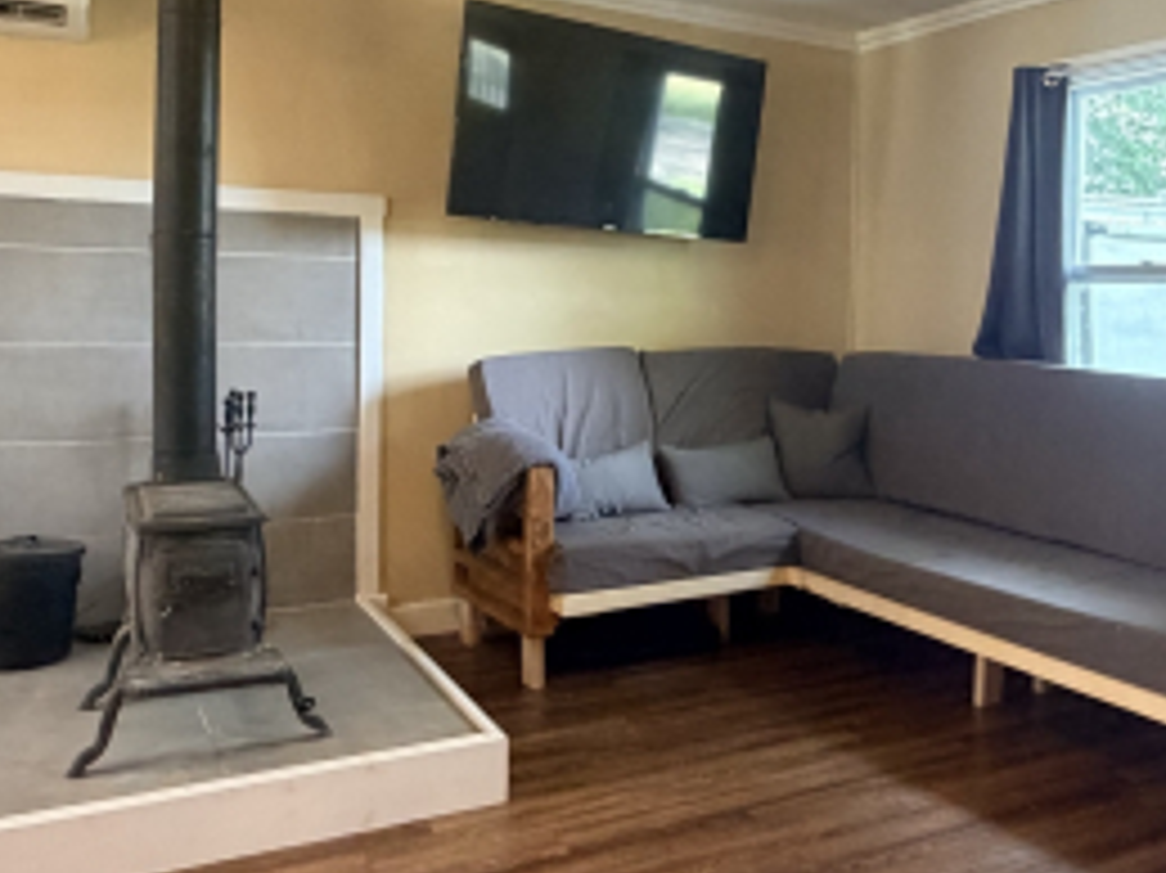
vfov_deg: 39.5
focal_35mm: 36
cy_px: 356
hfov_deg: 50.0
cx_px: 817
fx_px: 1212
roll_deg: -0.4
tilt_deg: -1.9
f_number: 2.2
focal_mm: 2.22
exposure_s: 1/60
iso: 400
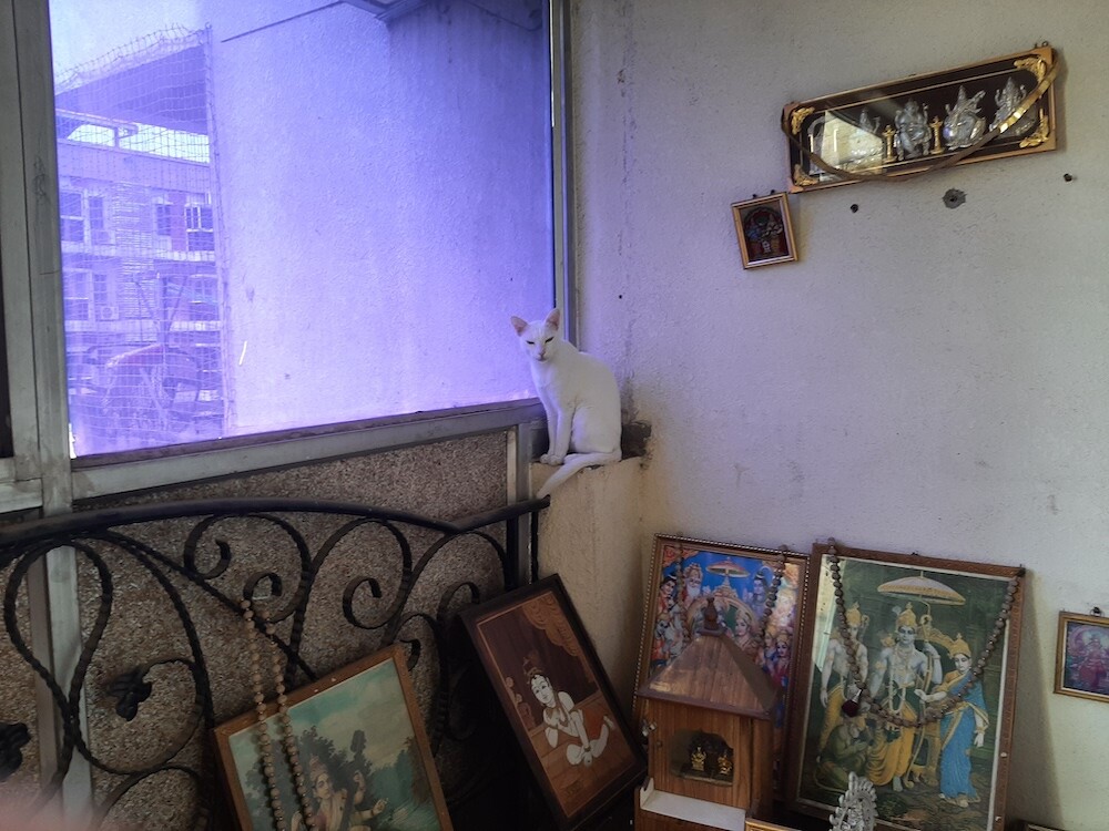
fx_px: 833
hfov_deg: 67.3
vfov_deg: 53.1
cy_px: 416
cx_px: 554
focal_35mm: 26
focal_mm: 3.93
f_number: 1.7
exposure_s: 1/60
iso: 64
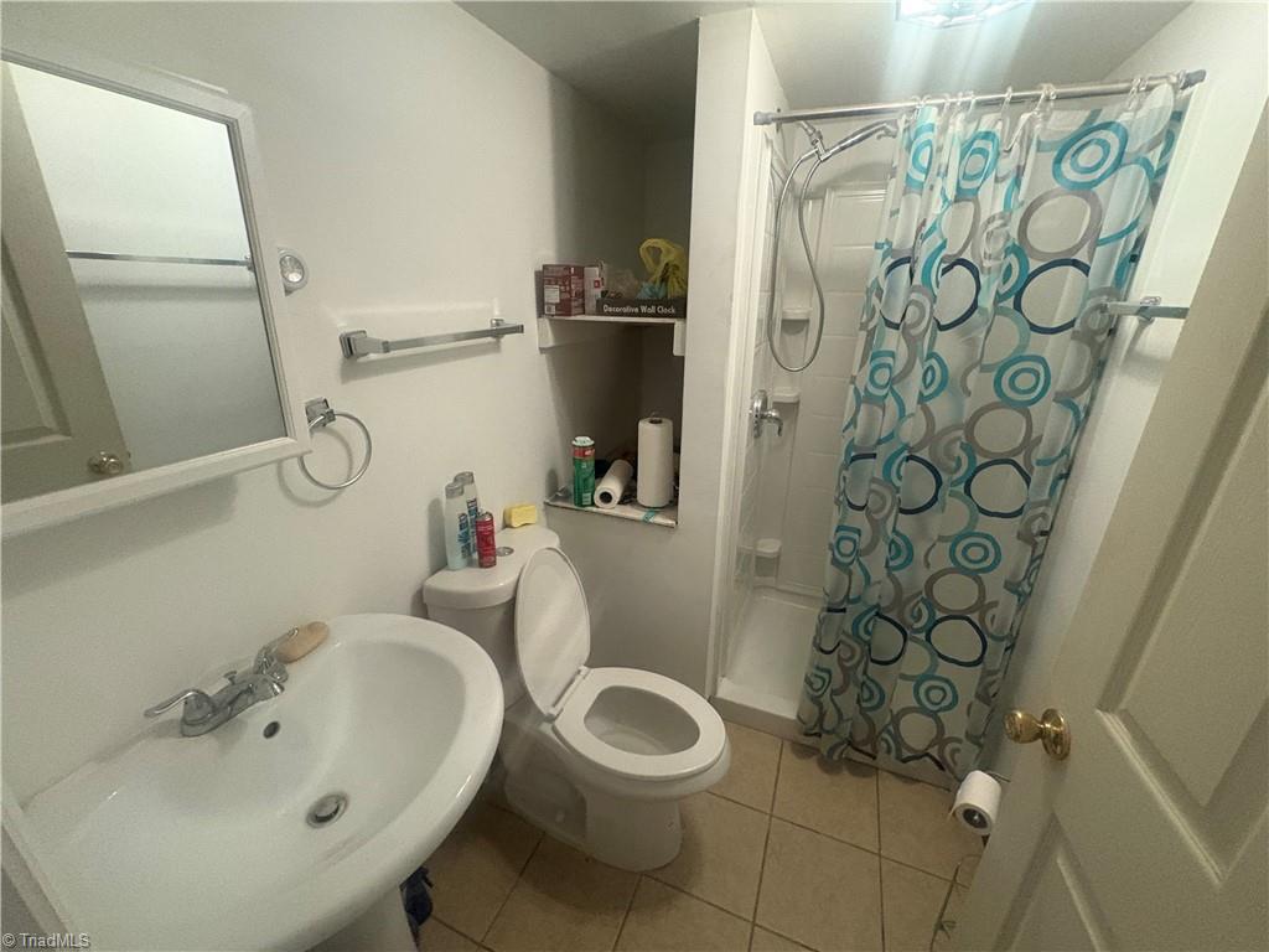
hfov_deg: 102.1
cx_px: 634
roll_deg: -0.2
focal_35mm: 14
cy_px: 476
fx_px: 513
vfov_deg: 85.7
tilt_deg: -20.3
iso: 800
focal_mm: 2.22
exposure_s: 1/60
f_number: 2.2
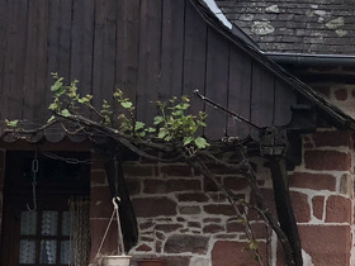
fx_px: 1231
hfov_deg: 16.0
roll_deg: -0.5
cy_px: 199
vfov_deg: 12.3
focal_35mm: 120
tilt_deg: +6.3
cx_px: 385
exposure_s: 1/800
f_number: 1.8
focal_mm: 4
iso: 20
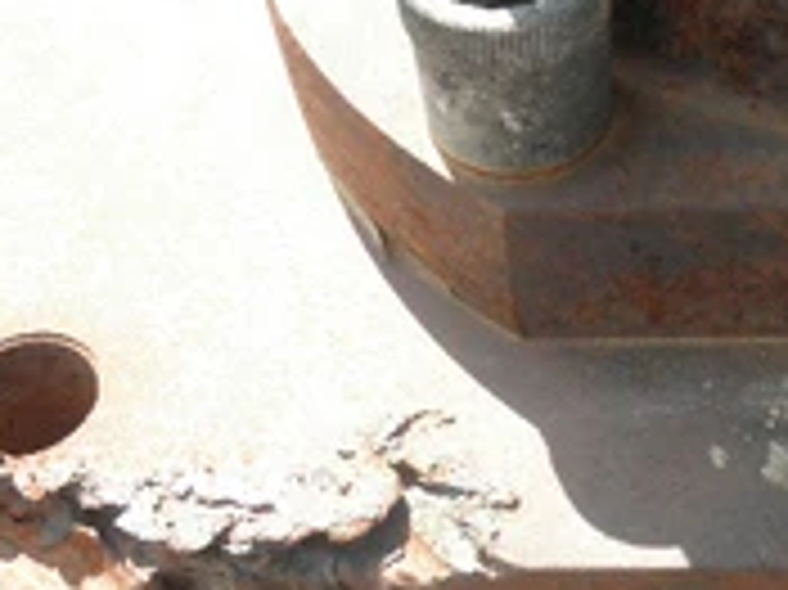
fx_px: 1456
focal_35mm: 64
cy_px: 590
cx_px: 666
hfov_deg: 29.4
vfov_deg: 22.1
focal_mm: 5
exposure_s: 1/200
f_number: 3
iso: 64
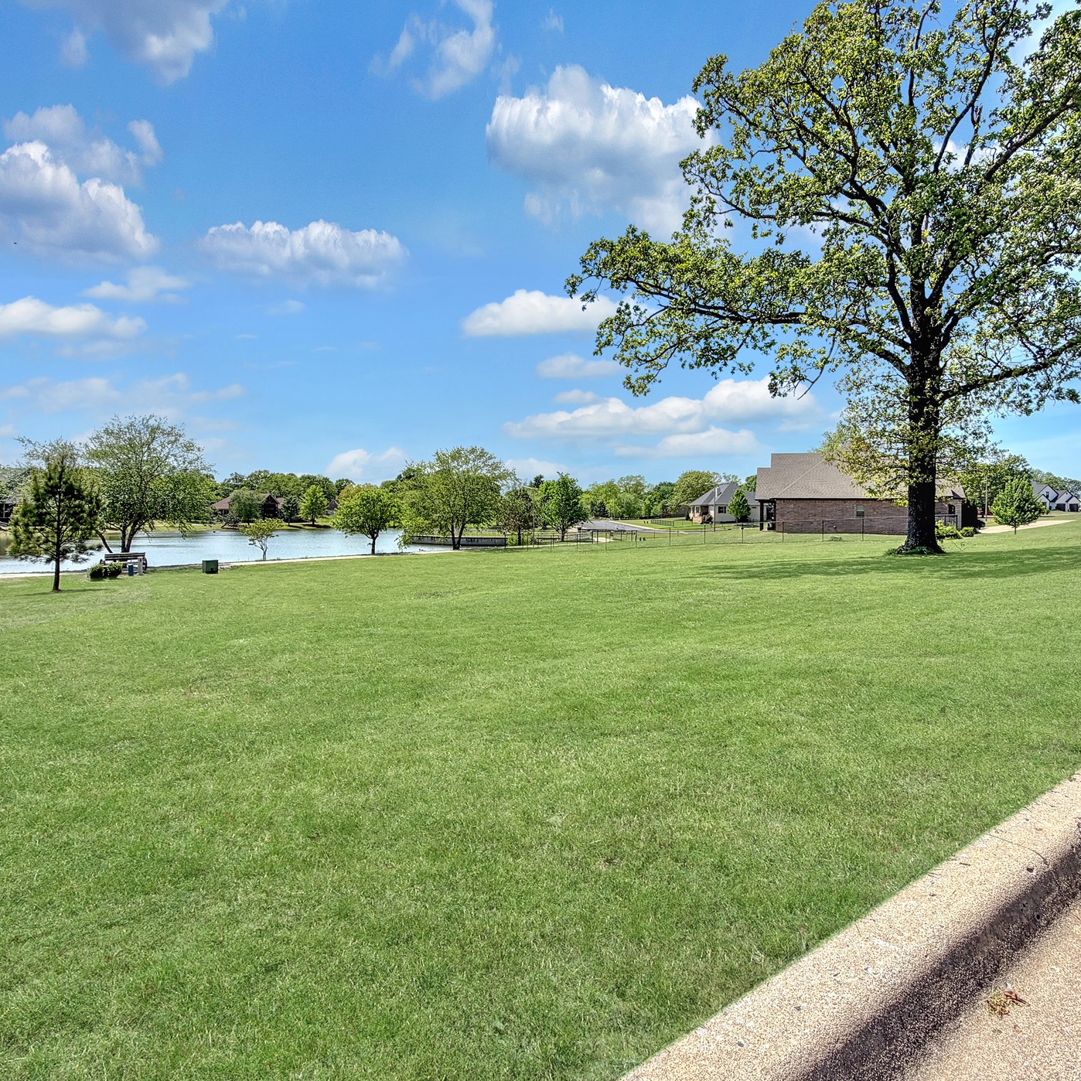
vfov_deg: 84.0
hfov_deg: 83.5
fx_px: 601
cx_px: 616
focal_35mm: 17
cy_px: 548
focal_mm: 2.22
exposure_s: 1/950
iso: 20
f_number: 2.2
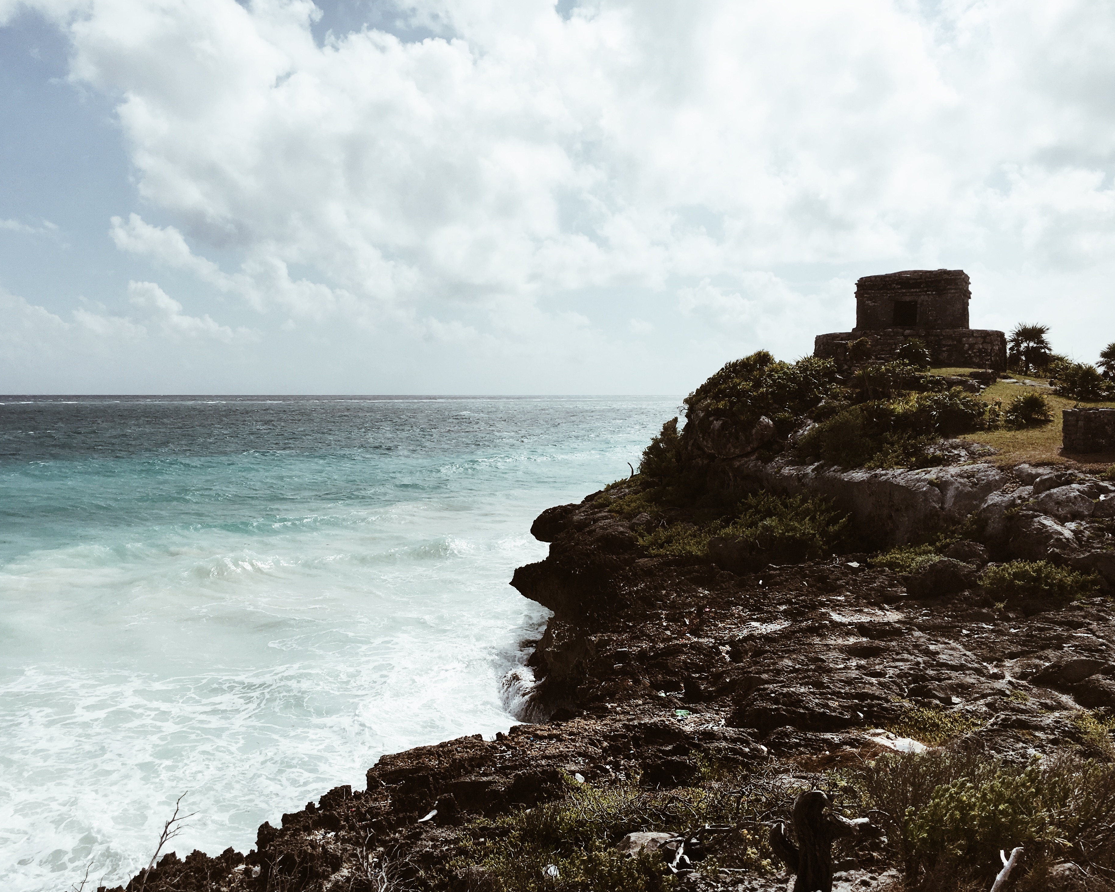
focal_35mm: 31
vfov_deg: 47.1
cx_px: 510
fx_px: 1023
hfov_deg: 57.1
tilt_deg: -4.2
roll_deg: +0.9
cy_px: 451
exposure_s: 1/6410
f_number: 2.2
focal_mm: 4.15
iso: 25
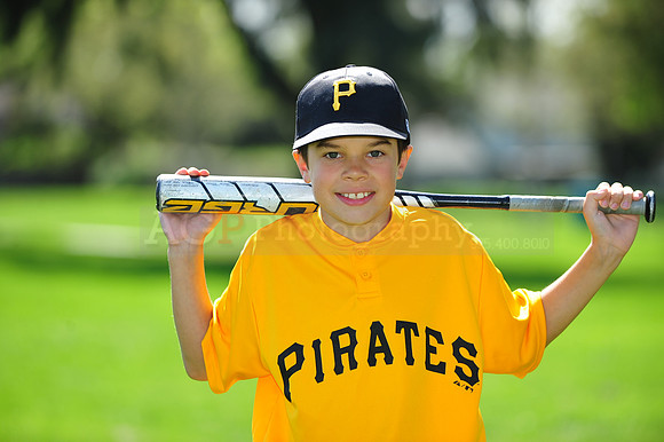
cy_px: 221
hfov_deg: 10.3
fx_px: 3687
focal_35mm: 200
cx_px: 332
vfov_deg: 6.9
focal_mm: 200
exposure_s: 1/640
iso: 200
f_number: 4.5
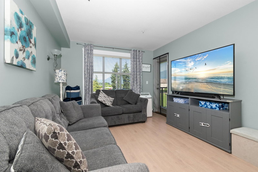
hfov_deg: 100.4
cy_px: 86
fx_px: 107
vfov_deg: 77.3
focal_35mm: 15
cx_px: 129
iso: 250
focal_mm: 10
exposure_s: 1/160
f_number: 9
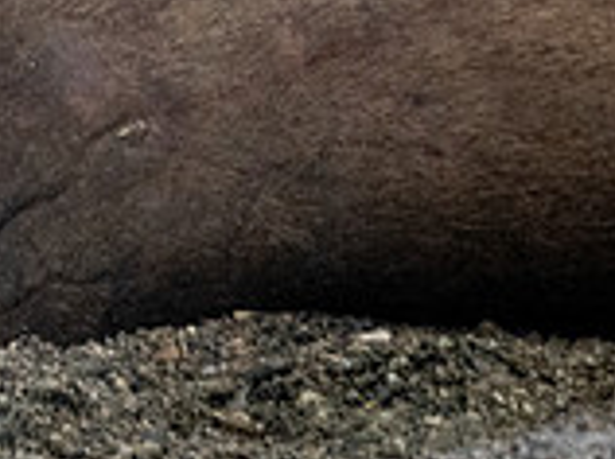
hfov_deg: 0.6
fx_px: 57635
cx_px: -316
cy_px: -557
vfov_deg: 0.5
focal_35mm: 3249
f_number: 6.3
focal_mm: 600
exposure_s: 1/500
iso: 3200
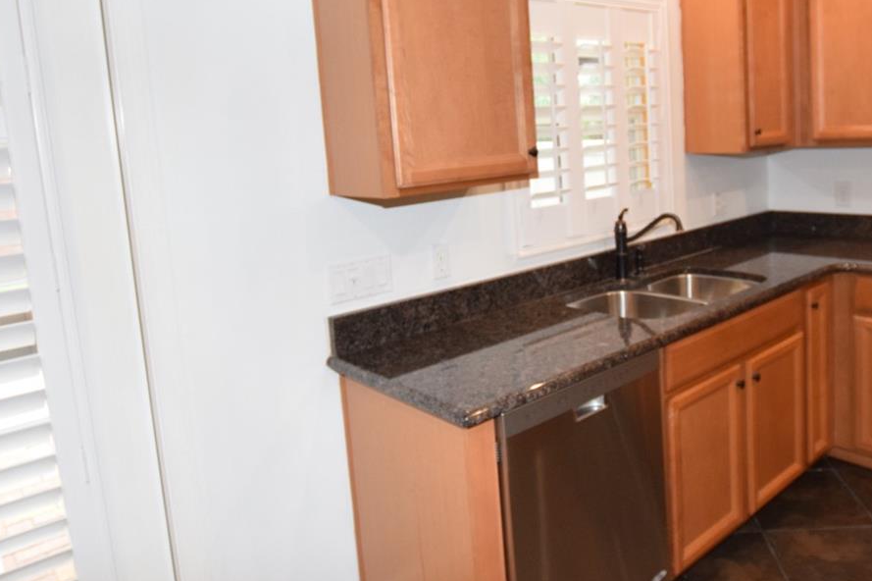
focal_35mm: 27
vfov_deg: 47.5
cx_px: 541
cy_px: 219
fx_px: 654
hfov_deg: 66.5
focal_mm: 10
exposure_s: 1/80
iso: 800
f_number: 4.5
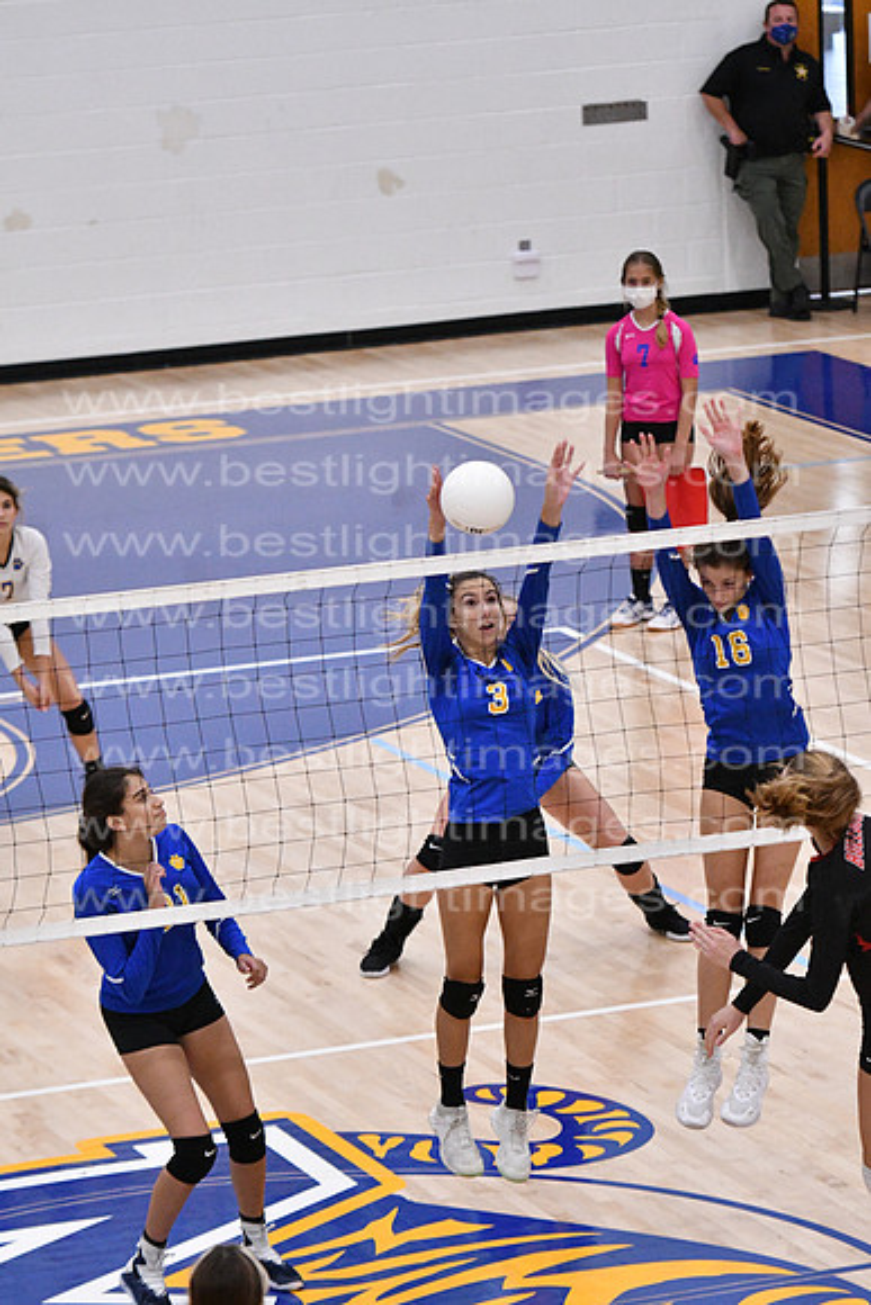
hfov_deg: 7.5
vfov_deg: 11.2
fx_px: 6637
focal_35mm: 183
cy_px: 652
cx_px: 436
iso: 6400
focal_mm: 122
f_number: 3.2
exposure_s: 1/1250
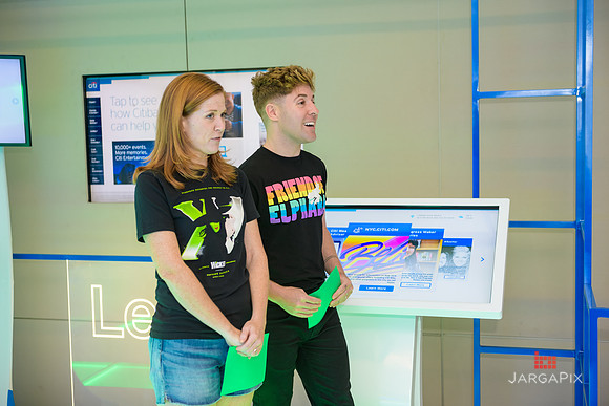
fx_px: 846
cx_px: 304
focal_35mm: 50
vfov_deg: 27.0
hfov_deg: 39.6
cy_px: 203
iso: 400
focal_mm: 50
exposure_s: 1/125
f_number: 3.2
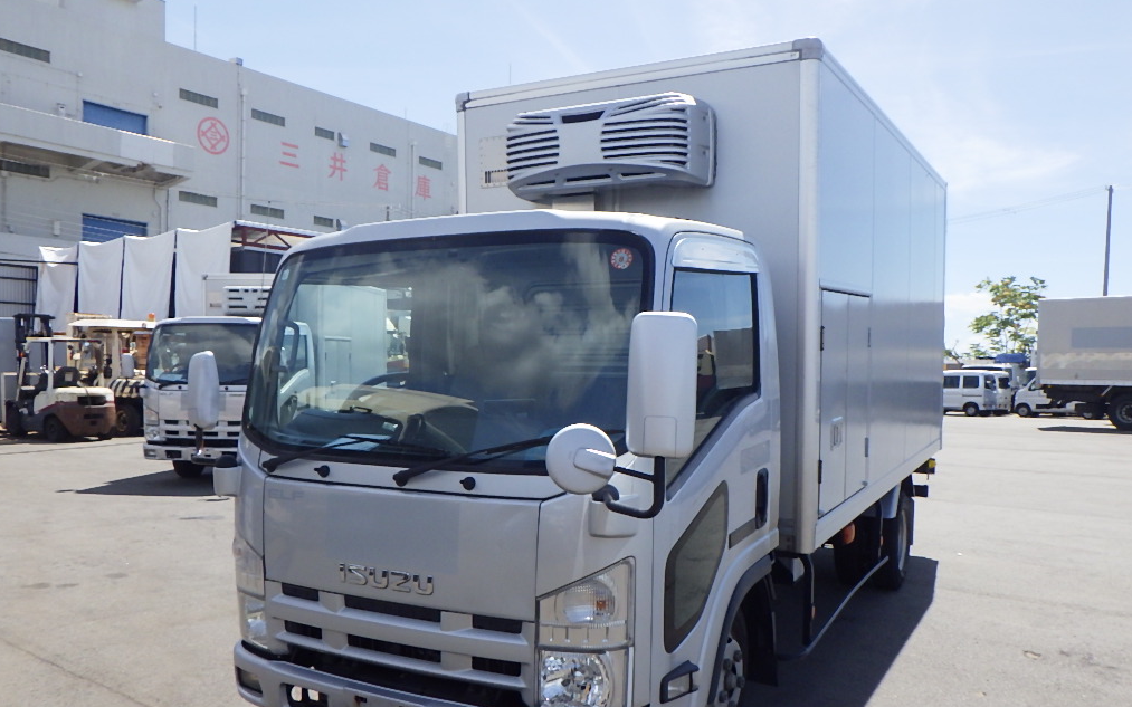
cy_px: 405
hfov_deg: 62.9
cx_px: 567
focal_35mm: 30
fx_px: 925
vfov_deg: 41.7
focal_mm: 5
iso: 250
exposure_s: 1/1250
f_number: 4.2
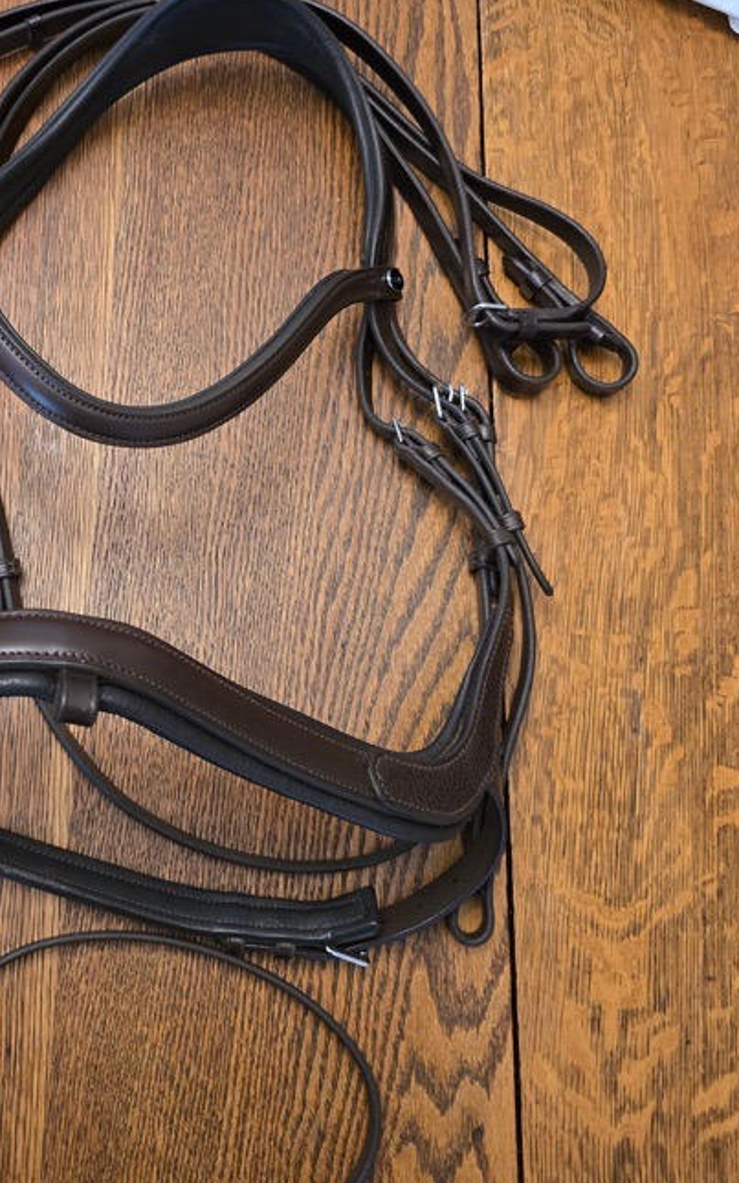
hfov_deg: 36.7
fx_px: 1096
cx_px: 223
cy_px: 492
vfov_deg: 56.4
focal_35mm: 34
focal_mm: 6.3
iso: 640
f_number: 1.7
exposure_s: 1/60
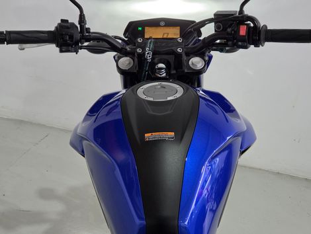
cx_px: 156
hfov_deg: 28.1
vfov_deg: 21.4
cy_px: 117
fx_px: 621
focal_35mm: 69
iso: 160
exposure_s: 1/120
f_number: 2.4
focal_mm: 7
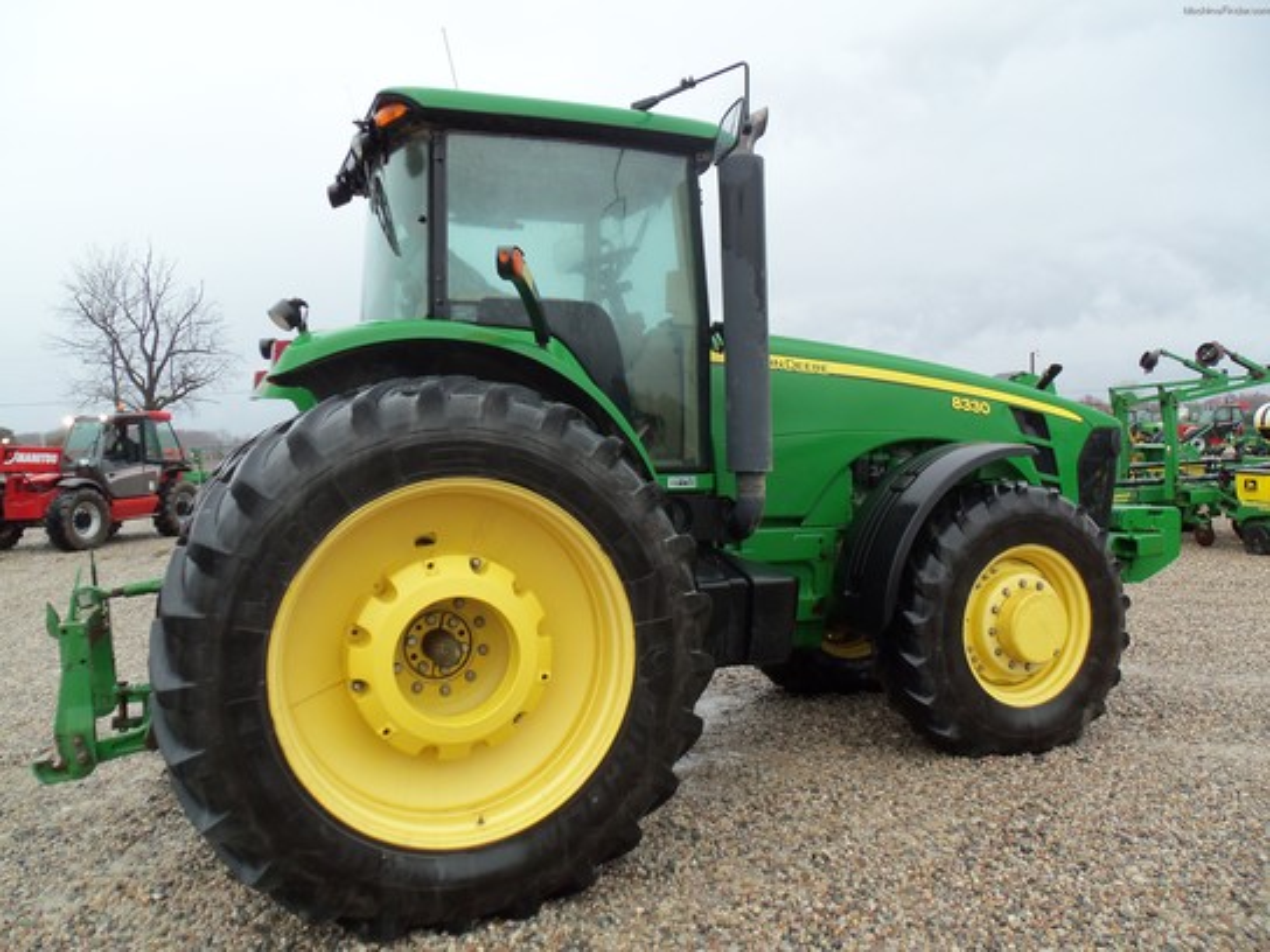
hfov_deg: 61.7
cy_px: 476
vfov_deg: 48.2
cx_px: 635
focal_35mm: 29
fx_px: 1064
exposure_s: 1/60
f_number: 3.4
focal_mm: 5.2
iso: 80
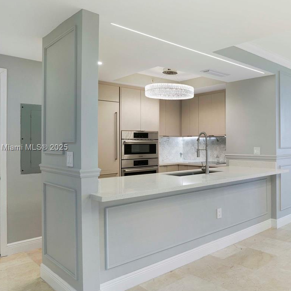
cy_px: 148
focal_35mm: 28
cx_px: 248
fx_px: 266
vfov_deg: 57.3
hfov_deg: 52.2
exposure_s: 1/125
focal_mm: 16
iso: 400
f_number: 6.3
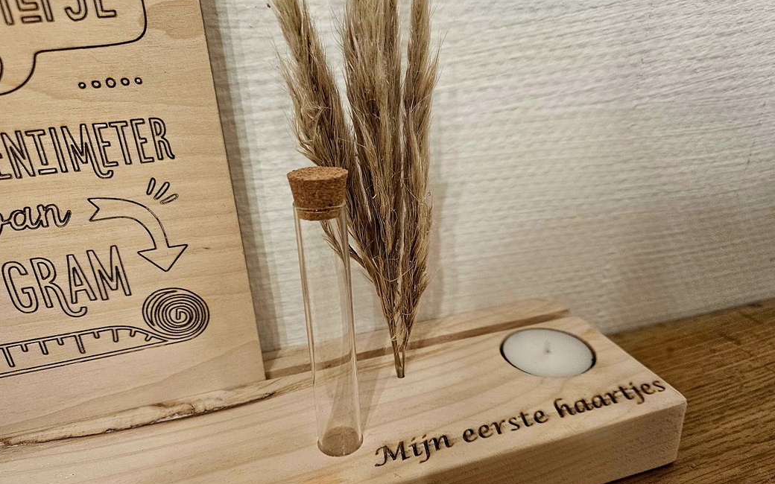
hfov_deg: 72.5
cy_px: 290
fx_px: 528
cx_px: 385
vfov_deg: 49.0
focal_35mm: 25
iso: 320
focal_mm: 5.4
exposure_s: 1/100
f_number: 1.8
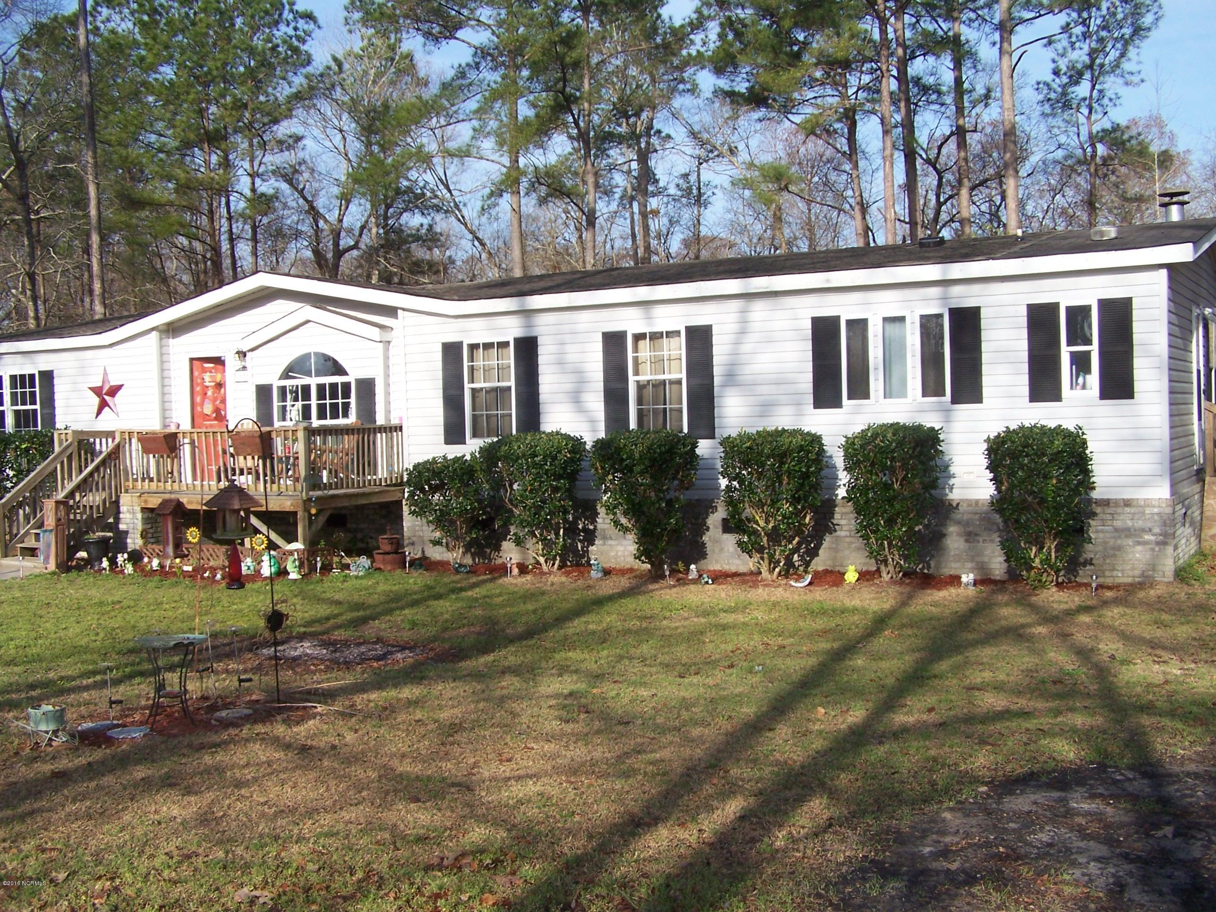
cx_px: 608
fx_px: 1335
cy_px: 456
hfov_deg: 49.0
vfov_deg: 37.7
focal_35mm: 38
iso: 80
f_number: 4
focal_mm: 6.3
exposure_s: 1/500
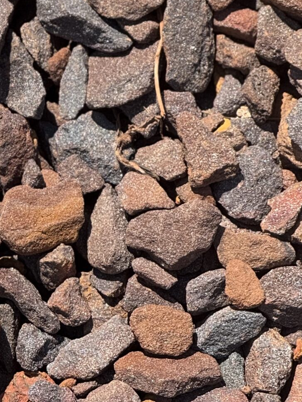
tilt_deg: -41.4
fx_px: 3697
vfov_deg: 6.2
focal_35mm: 318
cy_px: 40
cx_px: -94
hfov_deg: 4.7
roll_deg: -3.9
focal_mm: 15.66
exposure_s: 1/668
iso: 50
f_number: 2.8
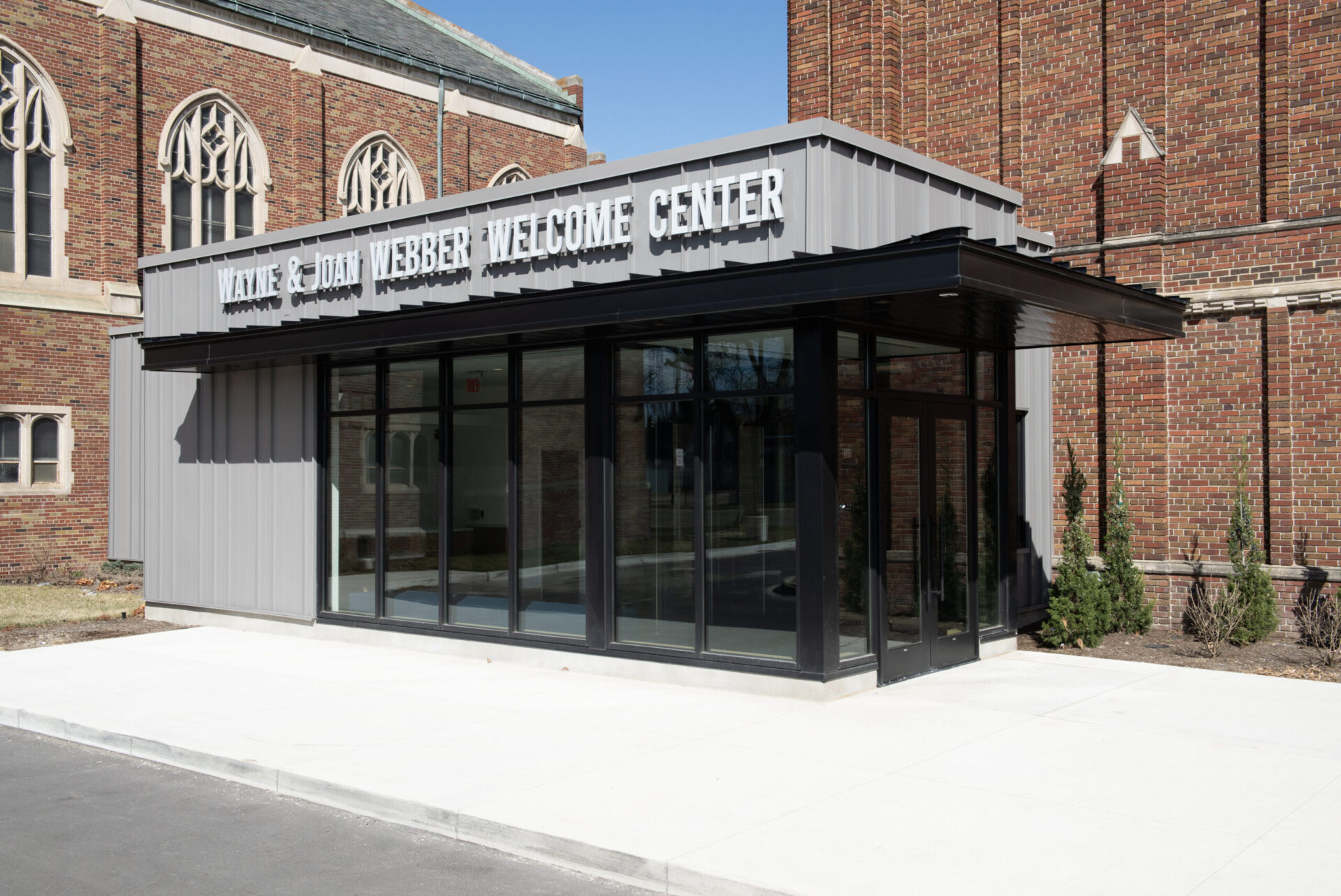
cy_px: 448
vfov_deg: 37.9
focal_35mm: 35
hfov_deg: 54.4
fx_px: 1304
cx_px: 670
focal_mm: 35
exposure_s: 1/125
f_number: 13
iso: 125
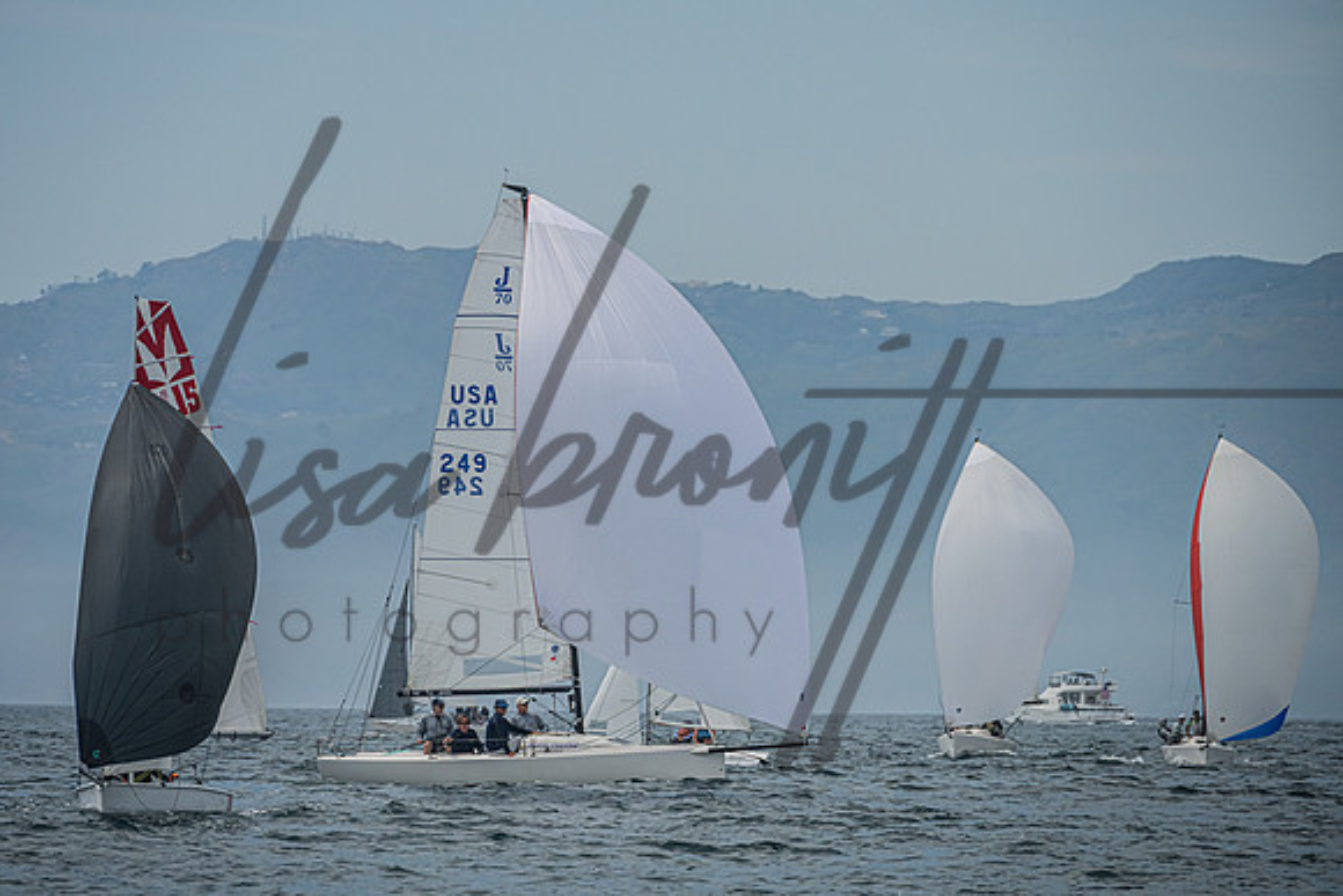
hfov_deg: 6.6
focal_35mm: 311
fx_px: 11604
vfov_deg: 4.4
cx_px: 597
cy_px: 398
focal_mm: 280
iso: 500
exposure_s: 1/4000
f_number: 8
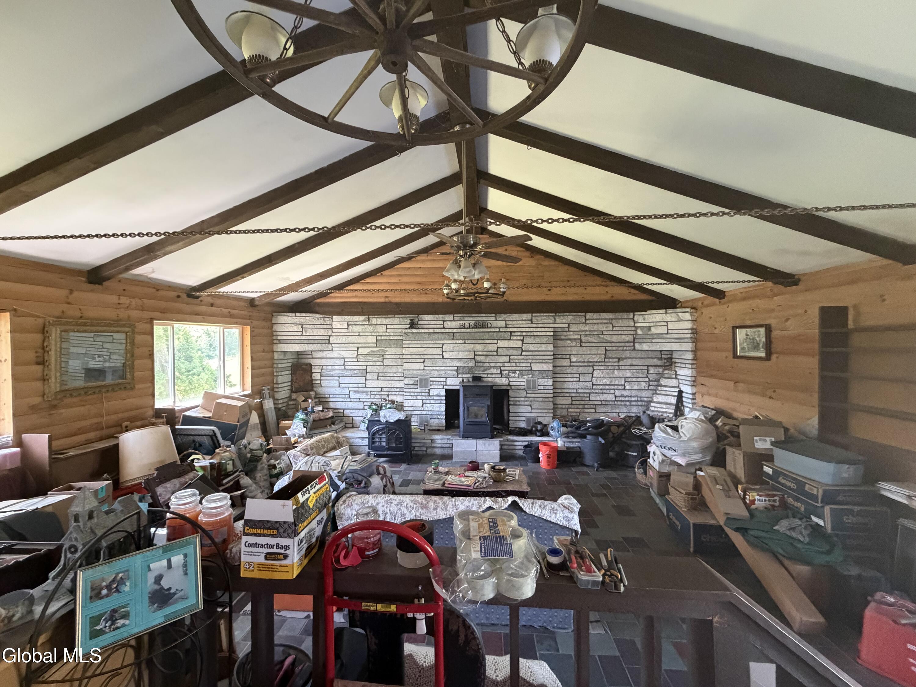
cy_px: 344
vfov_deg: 85.7
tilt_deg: -1.0
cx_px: 458
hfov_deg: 102.1
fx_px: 370
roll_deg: +0.3
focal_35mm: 14
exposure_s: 1/60
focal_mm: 2.22
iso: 640
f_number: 2.2
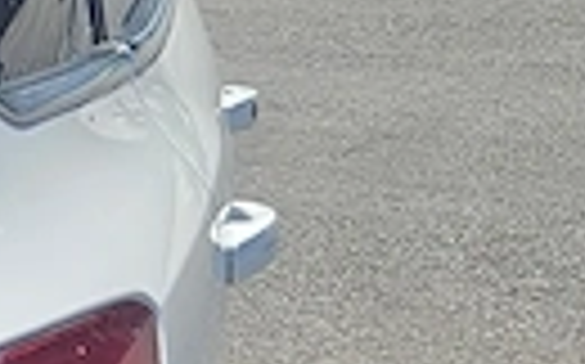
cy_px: 777
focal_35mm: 188
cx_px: -1062
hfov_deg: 9.3
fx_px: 2995
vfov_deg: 6.7
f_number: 1.8
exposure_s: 1/1789
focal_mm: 5.4
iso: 25
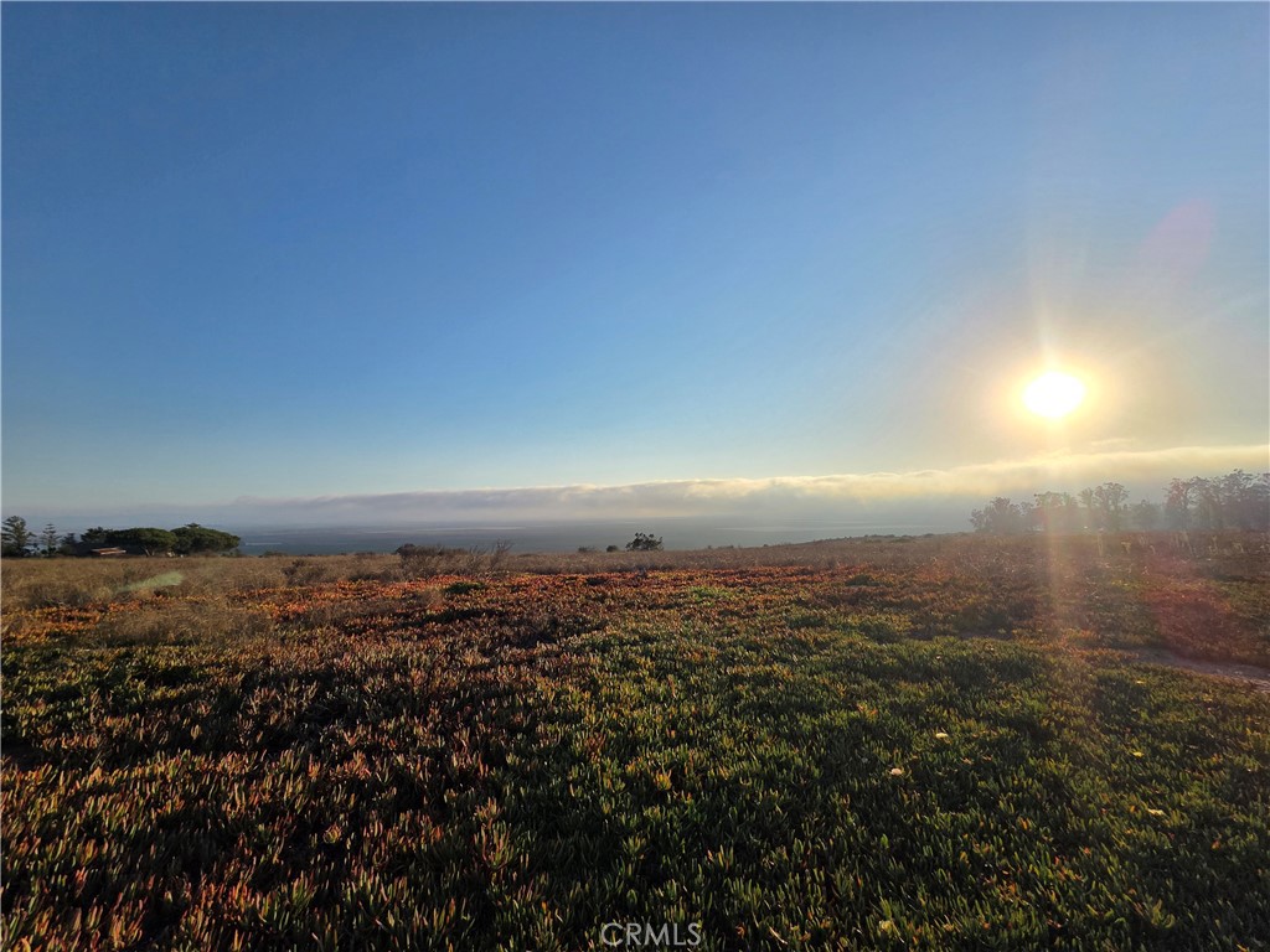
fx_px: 477
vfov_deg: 89.9
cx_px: 635
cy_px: 476
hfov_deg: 106.2
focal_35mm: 13
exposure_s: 1/3300
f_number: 2.2
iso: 50
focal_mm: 2.2
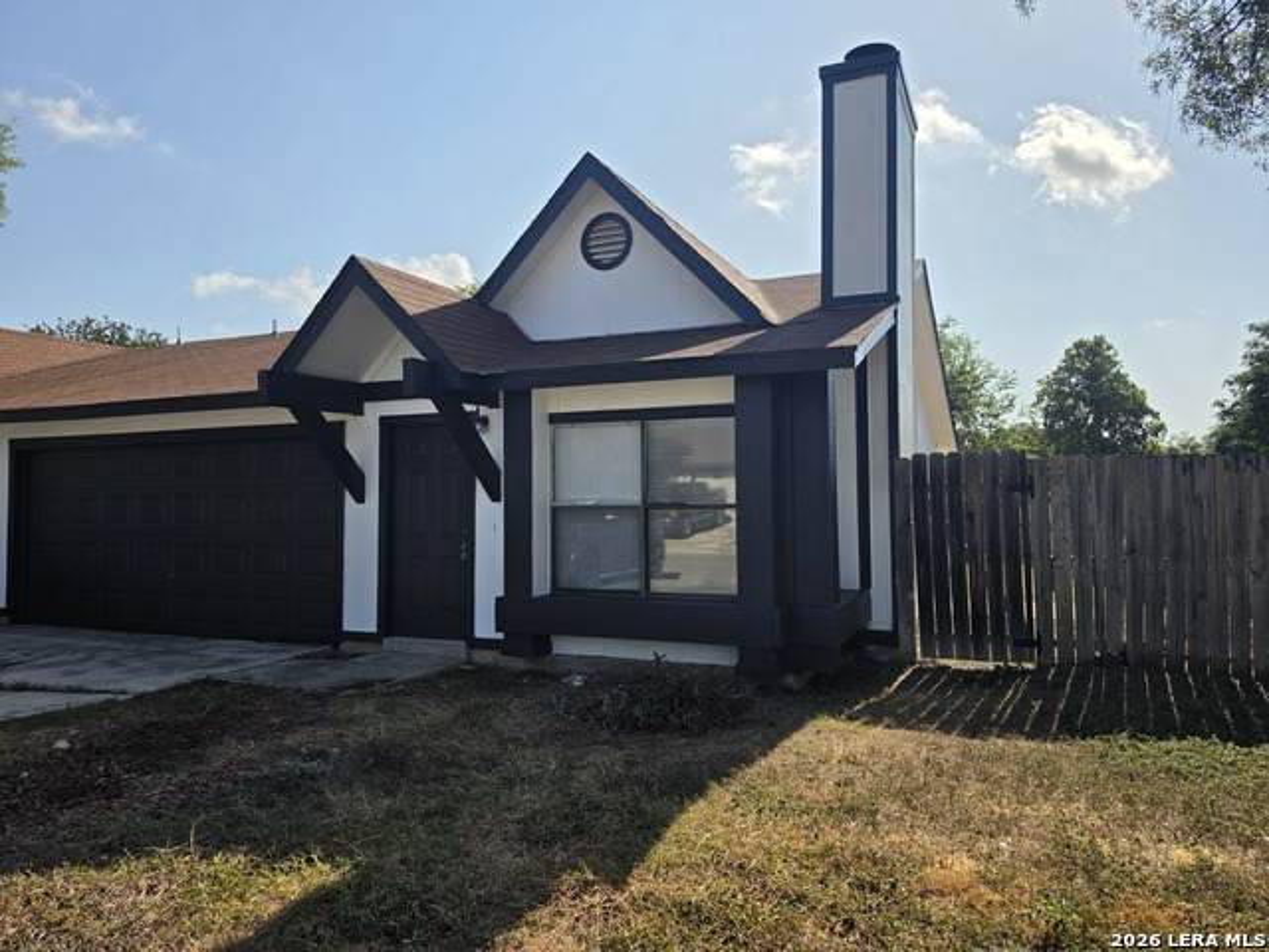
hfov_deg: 73.9
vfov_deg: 58.9
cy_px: 476
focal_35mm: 23
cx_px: 634
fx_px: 843
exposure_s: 1/7939
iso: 40
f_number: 1.4
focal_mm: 6.5
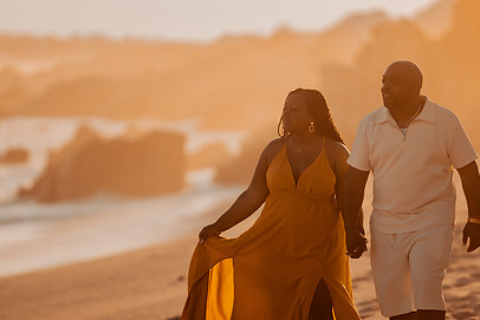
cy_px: 205
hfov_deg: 10.7
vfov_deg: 7.1
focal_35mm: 193
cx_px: 248
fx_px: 2574
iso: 100
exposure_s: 1/8000
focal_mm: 135
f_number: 1.8
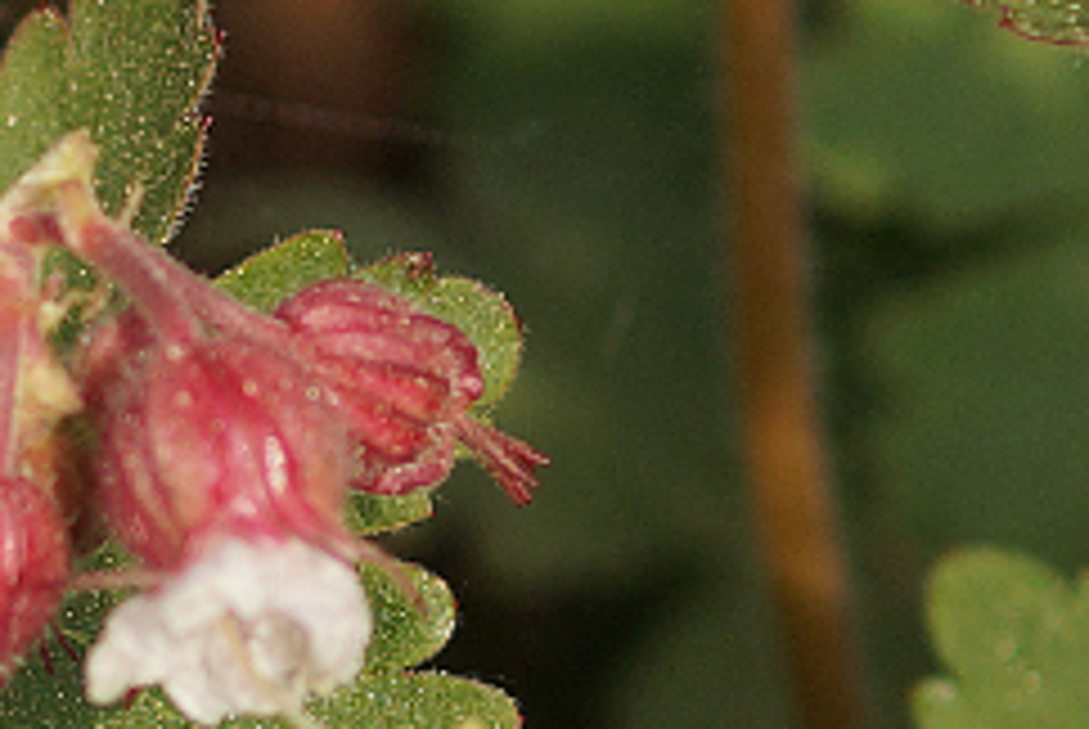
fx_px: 22503
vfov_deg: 1.9
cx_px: -284
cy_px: -184
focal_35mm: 743
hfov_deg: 2.8
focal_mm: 100
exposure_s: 1/640
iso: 100
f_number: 4
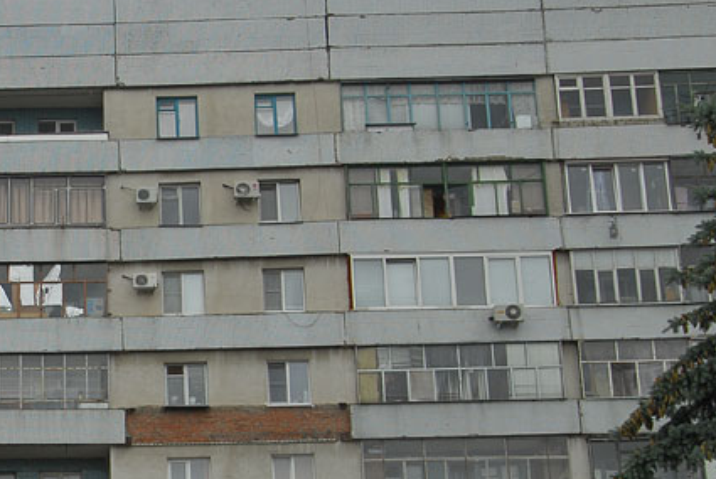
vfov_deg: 15.3
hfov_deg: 21.9
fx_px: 1771
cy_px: 400
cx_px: -17
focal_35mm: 89
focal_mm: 28
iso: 100
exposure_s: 1/125
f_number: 5.6
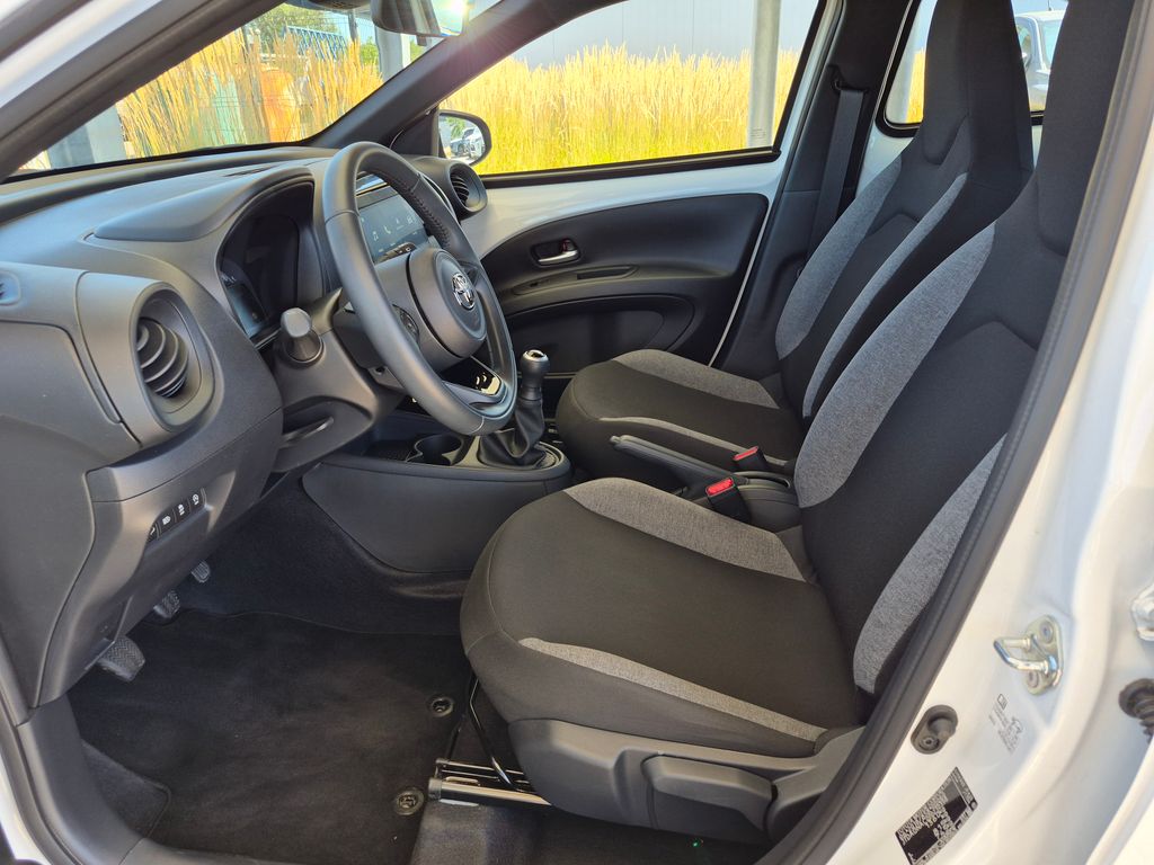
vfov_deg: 58.9
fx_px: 767
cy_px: 432
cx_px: 577
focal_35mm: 23
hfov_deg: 73.9
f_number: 1.8
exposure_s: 1/180
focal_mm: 5.4
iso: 40
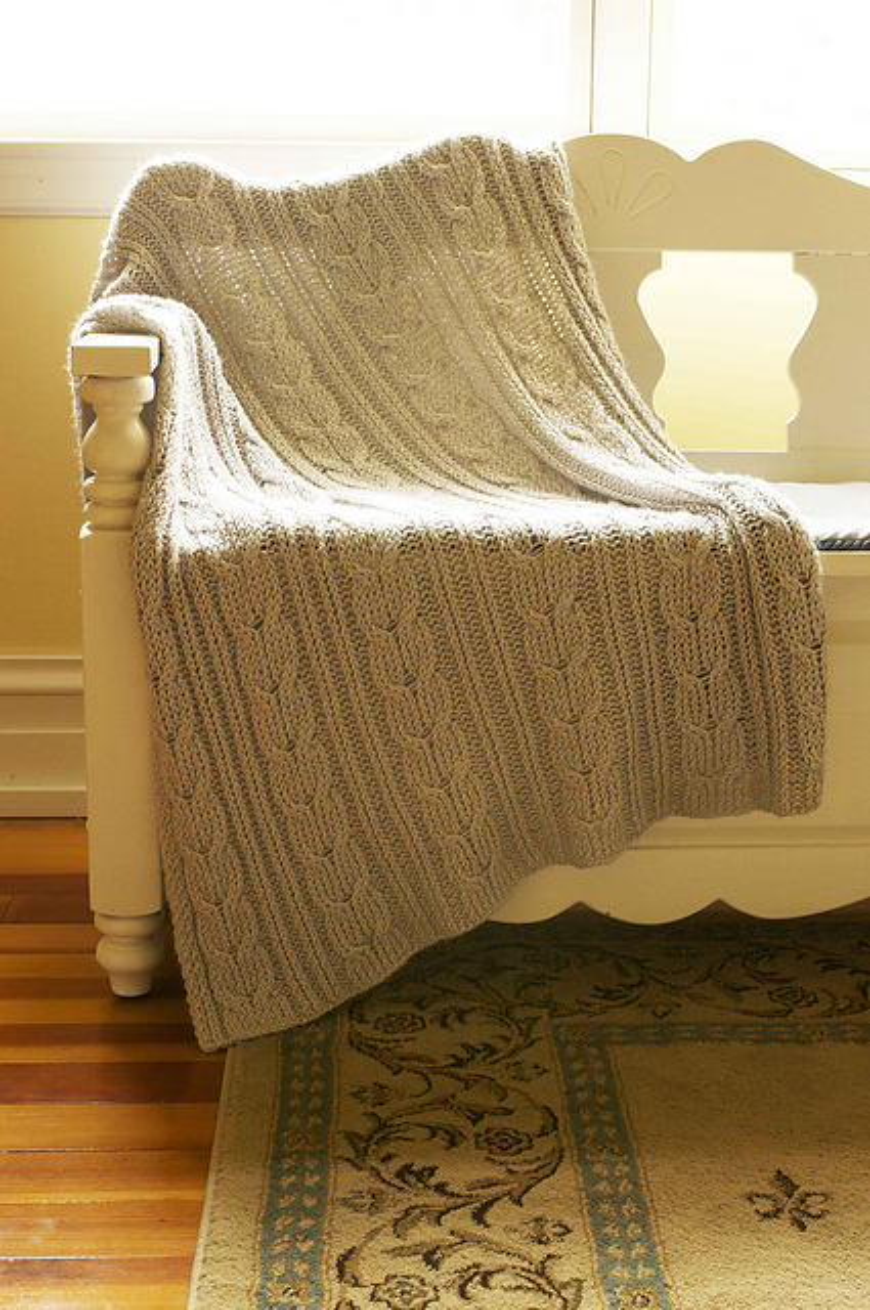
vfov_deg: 37.9
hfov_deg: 25.7
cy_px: 655
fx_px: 1908
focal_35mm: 52
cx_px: 435
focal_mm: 35
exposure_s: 1/40
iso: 640
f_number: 5.6
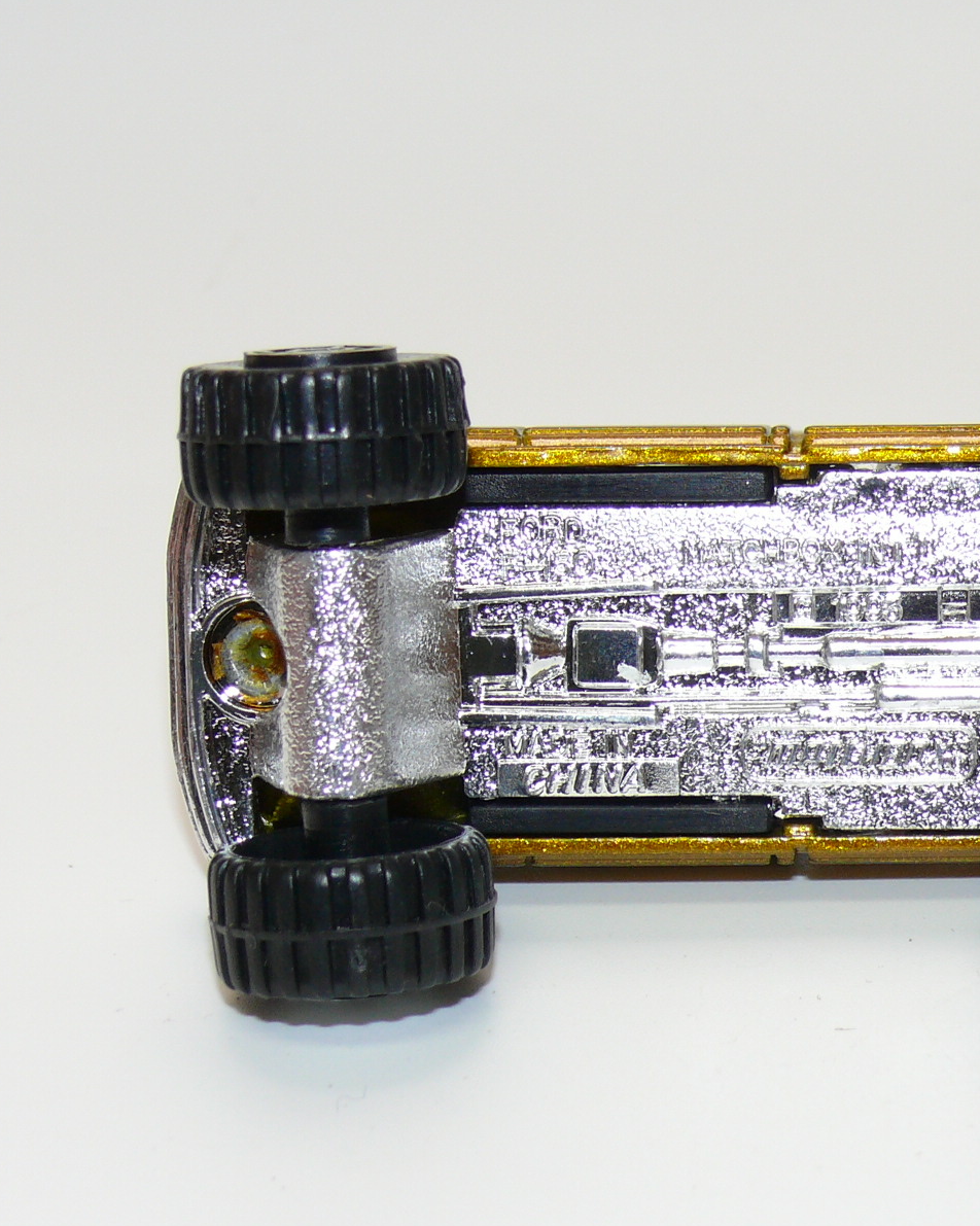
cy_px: 614
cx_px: 808
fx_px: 4425
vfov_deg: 15.8
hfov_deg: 12.6
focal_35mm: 122
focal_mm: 12.7
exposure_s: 1/30
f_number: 4
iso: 100
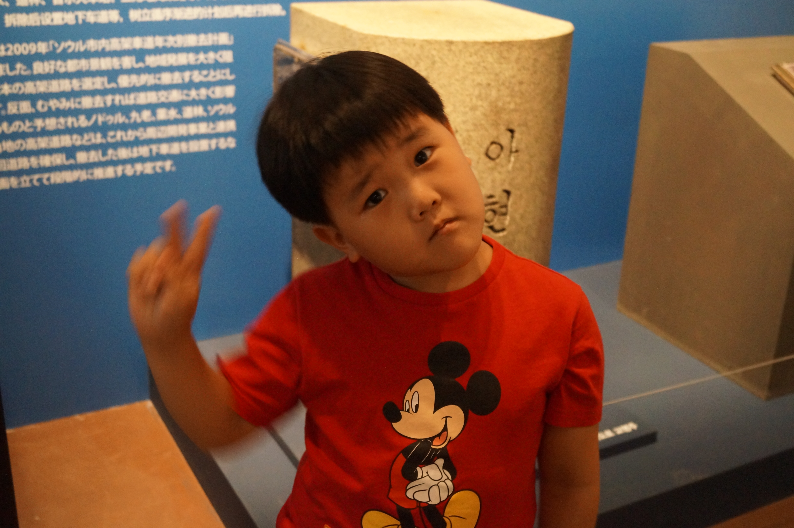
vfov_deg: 31.8
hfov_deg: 46.4
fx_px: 925
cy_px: 264
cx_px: 397
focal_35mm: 42
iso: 3200
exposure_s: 1/20
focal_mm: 28
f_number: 4.5
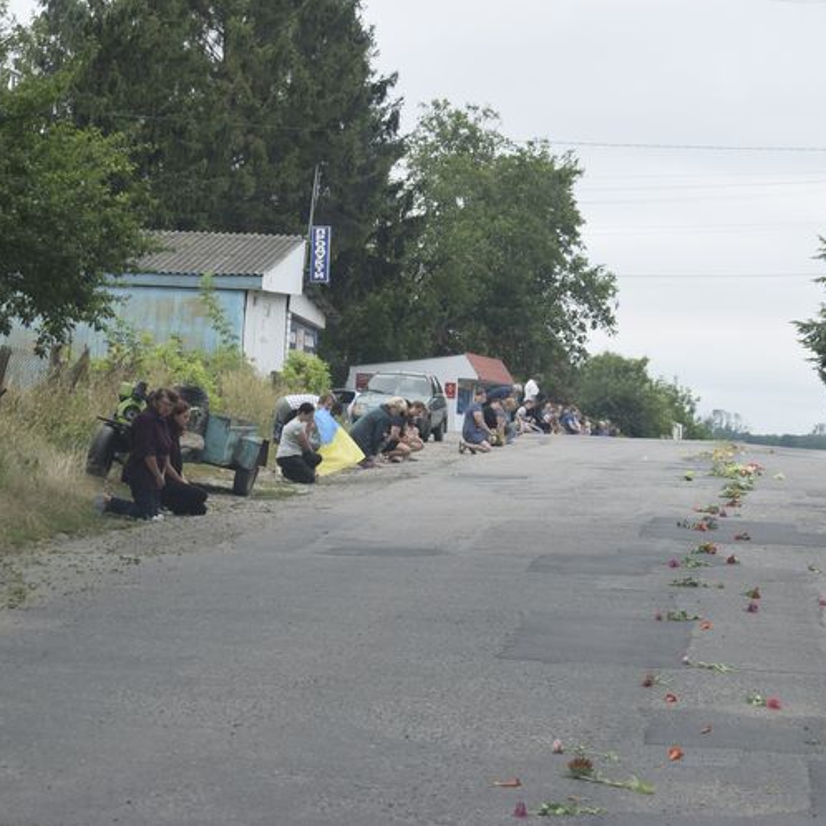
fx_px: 2852
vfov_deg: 16.5
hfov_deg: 16.5
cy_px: 414
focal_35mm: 106
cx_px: 406
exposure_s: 1/250
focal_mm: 55
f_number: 8
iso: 400
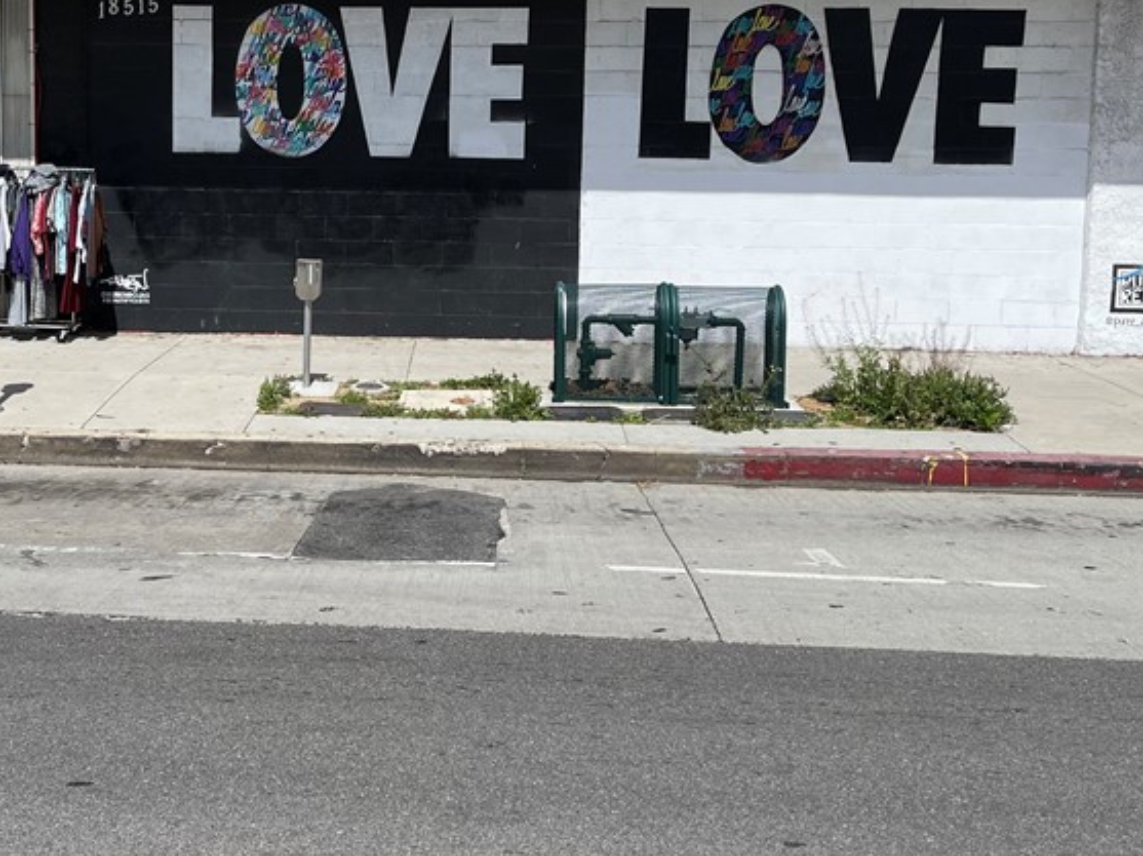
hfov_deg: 40.3
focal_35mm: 46
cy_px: 291
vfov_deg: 31.3
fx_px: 1518
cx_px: 316
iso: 32
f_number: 1.6
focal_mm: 5.1
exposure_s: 1/5128
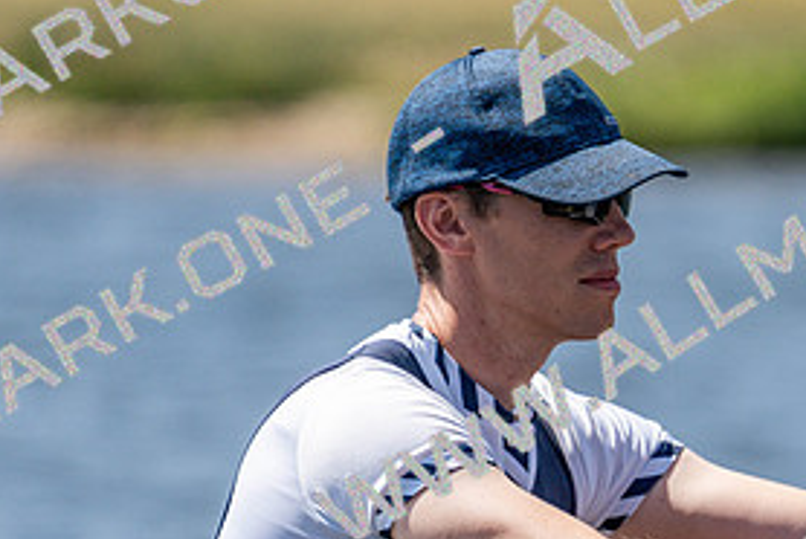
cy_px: 549
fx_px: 23376
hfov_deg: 2.0
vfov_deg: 1.3
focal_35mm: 1043
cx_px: 673
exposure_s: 1/2000
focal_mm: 500
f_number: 6.3
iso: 320
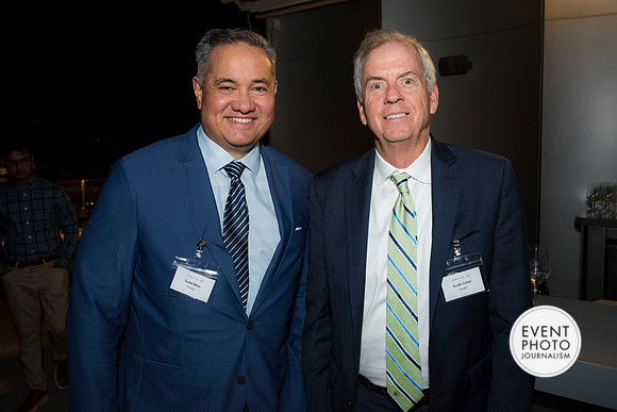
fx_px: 549
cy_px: 206
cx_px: 308
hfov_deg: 58.7
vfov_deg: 41.1
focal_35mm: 32
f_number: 5.6
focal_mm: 32
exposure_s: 1/125
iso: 1250
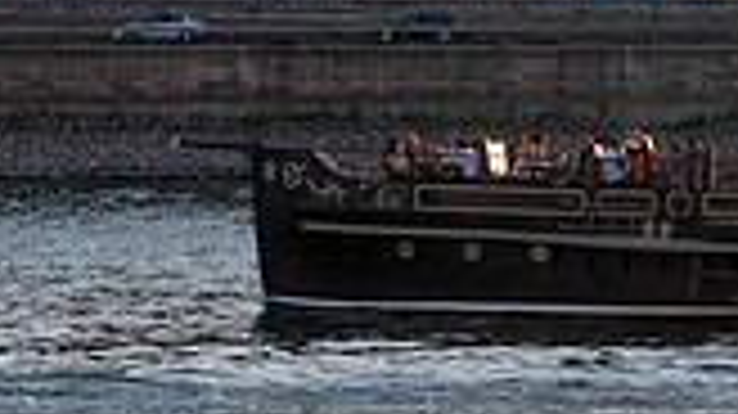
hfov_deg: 7.8
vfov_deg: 4.4
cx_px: 924
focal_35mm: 274
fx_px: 5358
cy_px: -202
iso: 90
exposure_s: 1/160
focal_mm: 70
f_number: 5
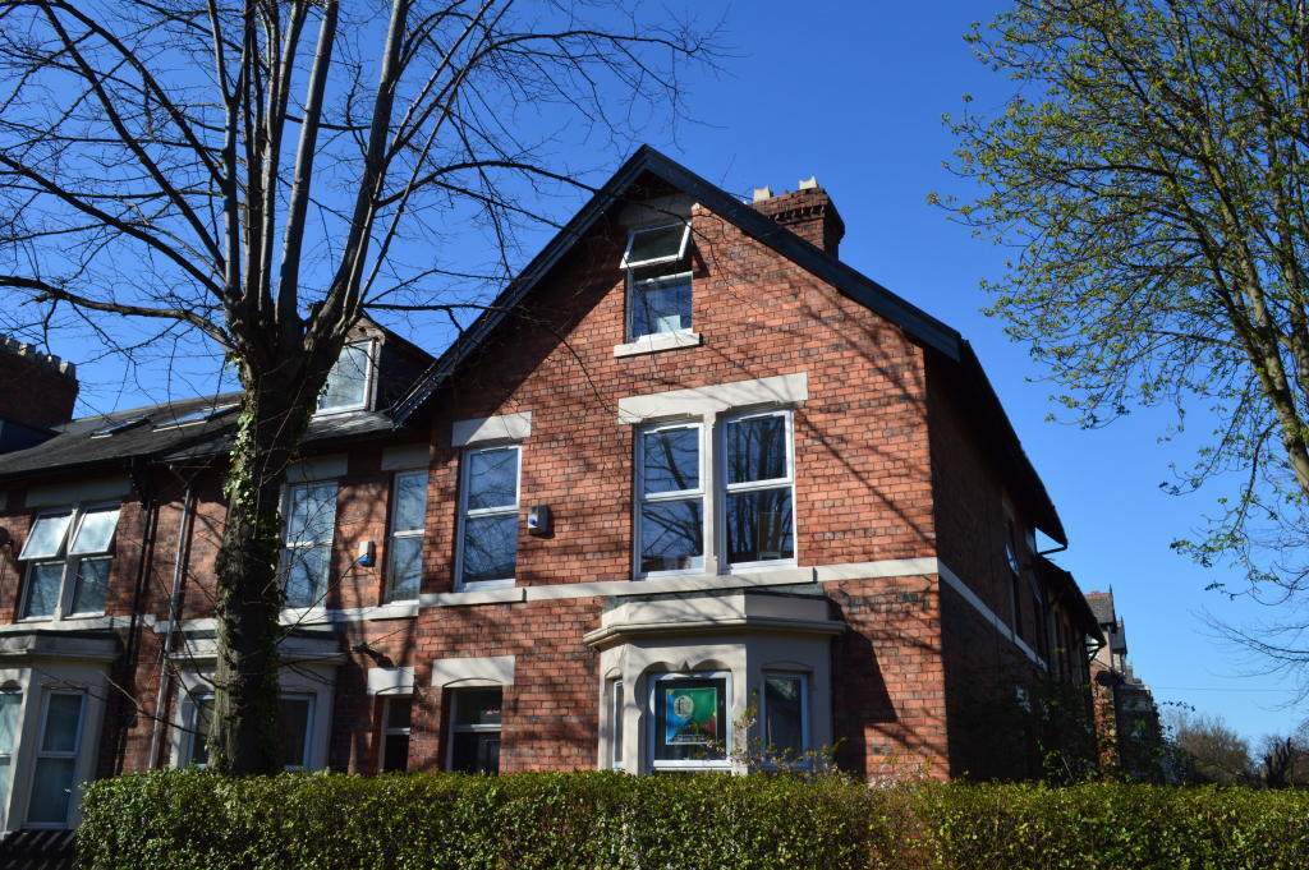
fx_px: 1090
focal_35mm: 30
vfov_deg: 43.5
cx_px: 654
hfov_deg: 62.0
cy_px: 435
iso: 400
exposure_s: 1/500
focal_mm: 20
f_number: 11
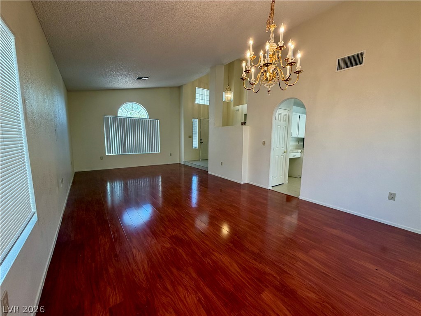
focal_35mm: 14
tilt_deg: -6.4
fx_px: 170
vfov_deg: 85.7
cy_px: 158
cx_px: 210
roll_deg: -0.5
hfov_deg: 102.1
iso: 160
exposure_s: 1/120
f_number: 2.2
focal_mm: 2.22
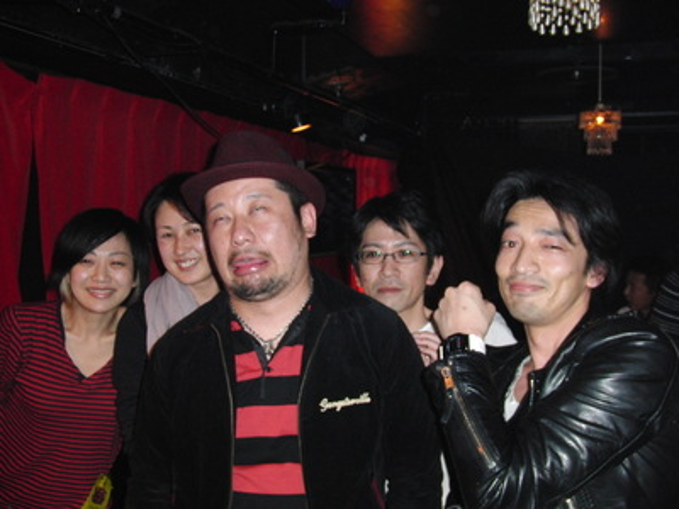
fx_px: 726
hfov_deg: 50.1
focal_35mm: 37
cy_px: 254
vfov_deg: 38.7
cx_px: 340
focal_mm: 6.42
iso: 400
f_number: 3.6
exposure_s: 1/15
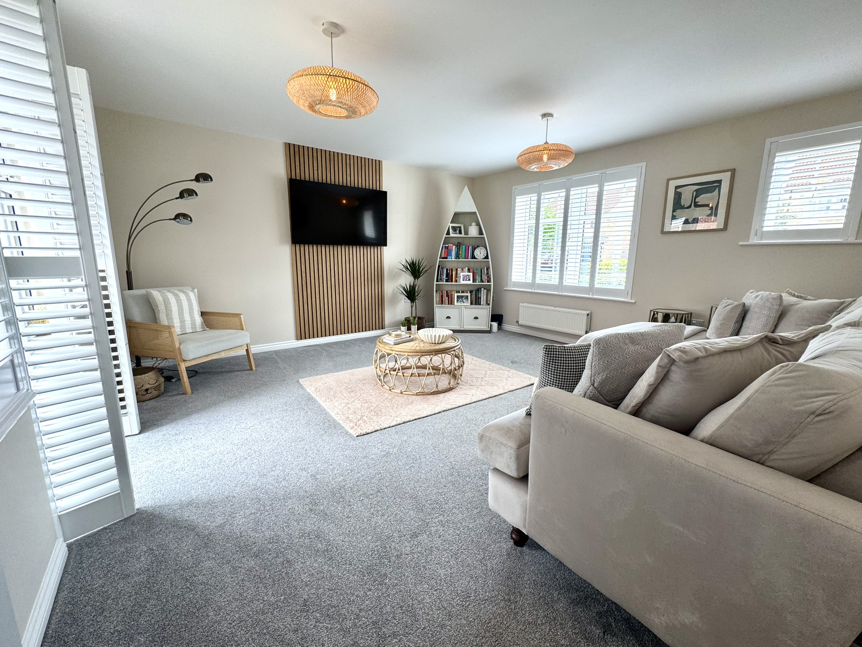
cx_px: 431
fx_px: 349
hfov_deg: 102.1
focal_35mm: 14
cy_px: 324
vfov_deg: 85.7
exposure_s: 1/100
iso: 80
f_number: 2.2
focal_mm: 2.22
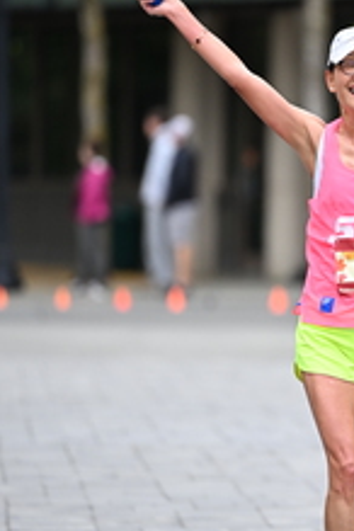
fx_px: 7404
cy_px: 213
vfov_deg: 4.1
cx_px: 392
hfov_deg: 2.7
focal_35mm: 502
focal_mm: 200
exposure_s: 1/2000
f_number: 2.8
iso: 640
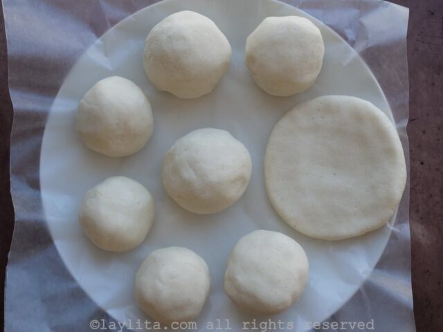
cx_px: 222
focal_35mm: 54
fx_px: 691
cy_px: 166
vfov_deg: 27.0
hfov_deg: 35.5
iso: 640
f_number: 13
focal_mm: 27
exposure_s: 1/60
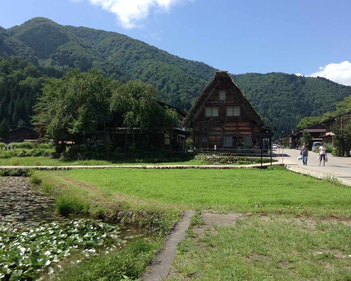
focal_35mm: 39
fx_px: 405
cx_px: 199
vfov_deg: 38.2
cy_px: 128
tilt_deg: -0.6
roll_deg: -1.0
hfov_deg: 46.7
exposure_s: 1/772
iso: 25
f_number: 2.4
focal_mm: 3.3
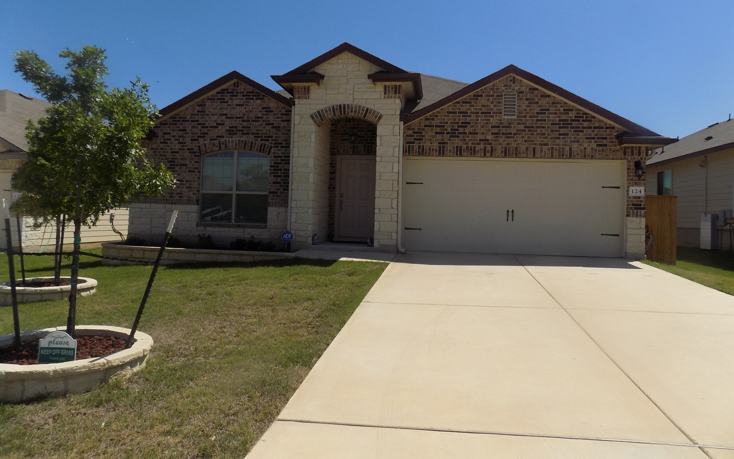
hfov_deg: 72.5
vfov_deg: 49.2
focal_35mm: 25
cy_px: 200
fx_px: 500
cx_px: 364
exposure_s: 1/200
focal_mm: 4
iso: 80
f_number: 9.9
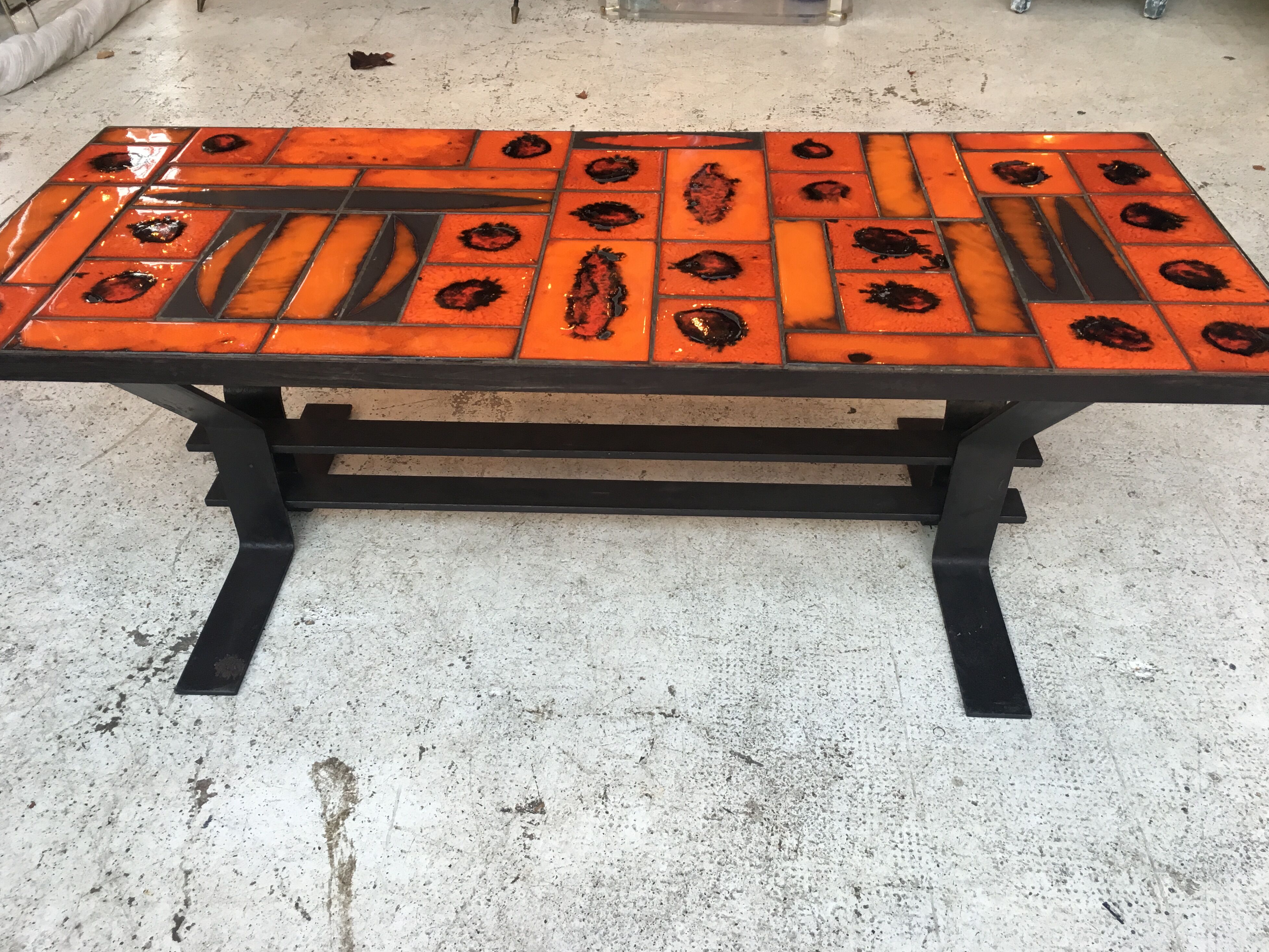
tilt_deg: -39.6
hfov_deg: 60.0
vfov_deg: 46.8
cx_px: 635
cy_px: 480
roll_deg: -0.3
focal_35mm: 30
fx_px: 1100
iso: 32
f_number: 2.2
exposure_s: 1/33
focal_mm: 4.15
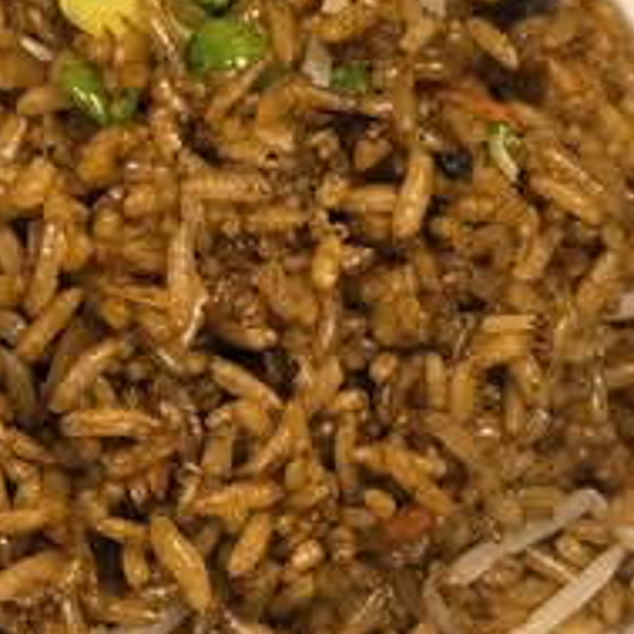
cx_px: 7
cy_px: 288
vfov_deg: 27.3
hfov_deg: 26.0
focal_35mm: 63
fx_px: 1305
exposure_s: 1/120
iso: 160
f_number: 1.8
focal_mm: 5.4
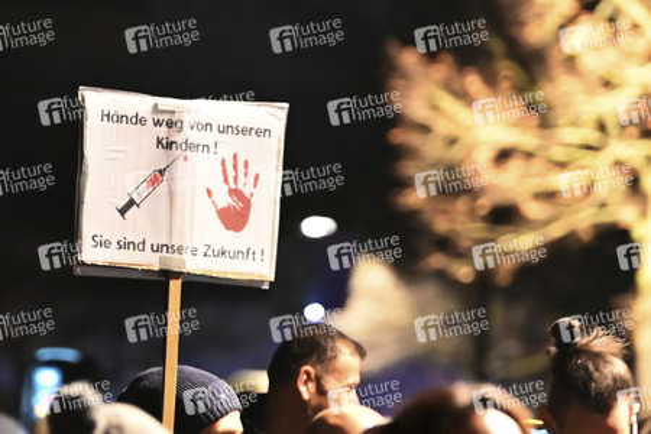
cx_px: 326
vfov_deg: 11.0
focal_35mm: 125
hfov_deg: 16.4
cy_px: 217
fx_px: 2260
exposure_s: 1/25
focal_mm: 125
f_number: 2.8
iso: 12800
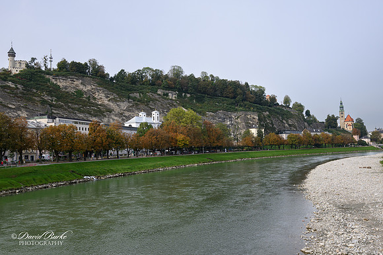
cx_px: 192
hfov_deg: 63.7
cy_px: 128
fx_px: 308
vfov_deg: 44.9
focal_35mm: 29
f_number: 10
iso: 180
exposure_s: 1/200
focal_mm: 19.5
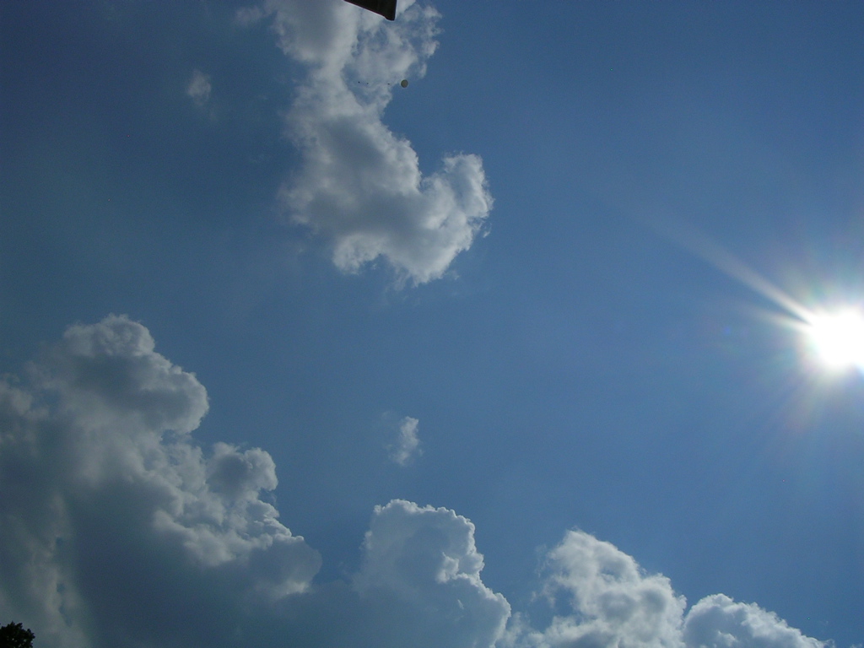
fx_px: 948
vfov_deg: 37.7
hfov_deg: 49.0
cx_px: 432
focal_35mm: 38
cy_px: 324
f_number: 5.6
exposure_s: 1/2800
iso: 50
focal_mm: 5.8
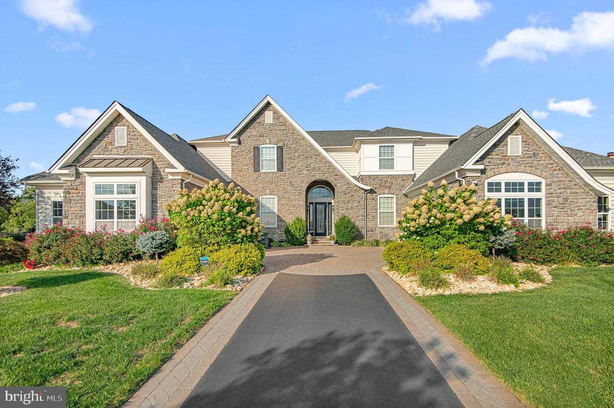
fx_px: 273
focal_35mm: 16
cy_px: 204
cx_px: 307
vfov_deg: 73.7
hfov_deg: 96.8
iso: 250
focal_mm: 16
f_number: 10
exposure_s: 1/640
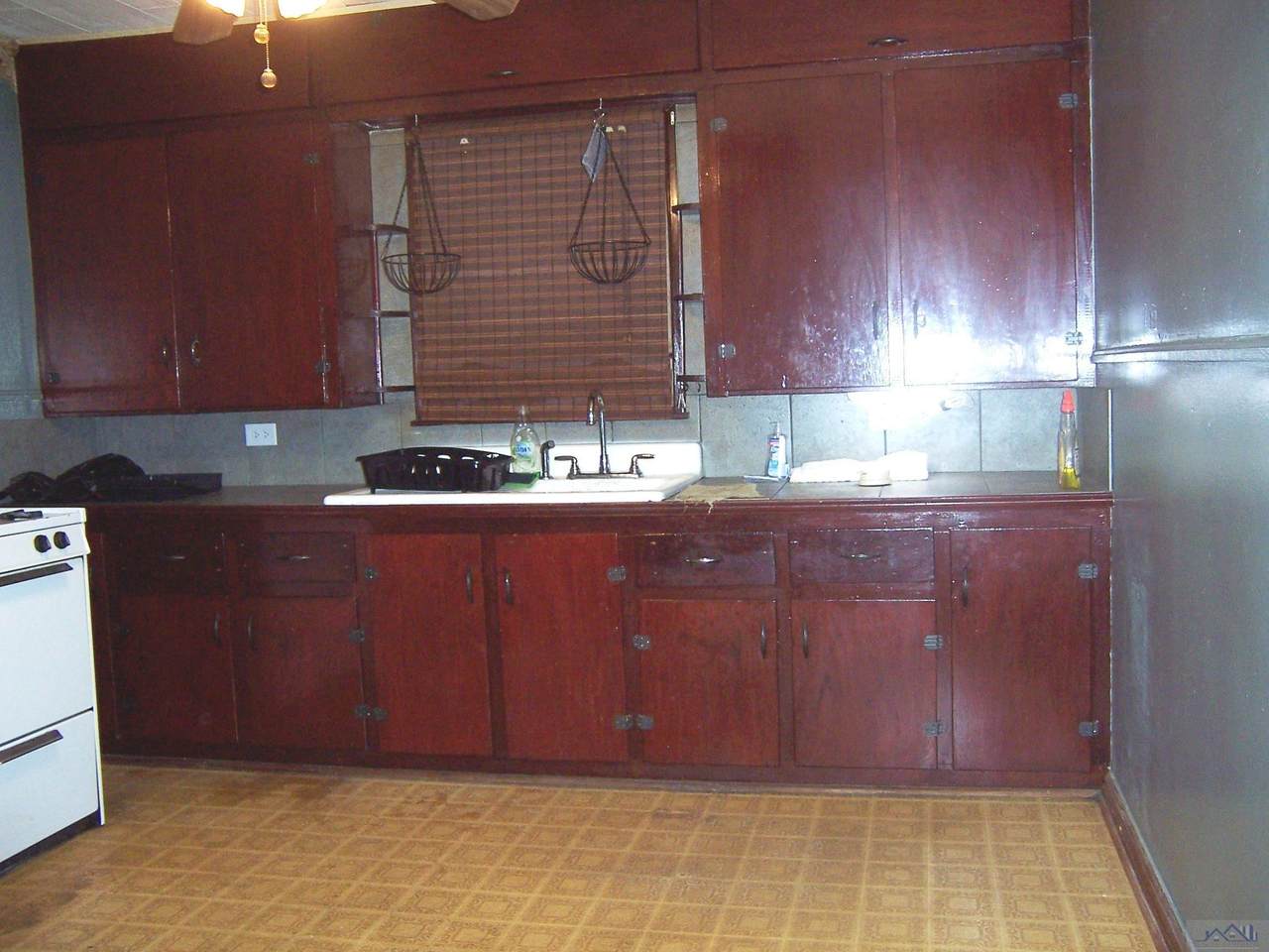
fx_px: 1210
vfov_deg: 42.9
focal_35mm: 33
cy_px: 476
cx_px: 634
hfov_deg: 55.4
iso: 140
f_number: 2.8
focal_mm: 5.5
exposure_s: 1/60
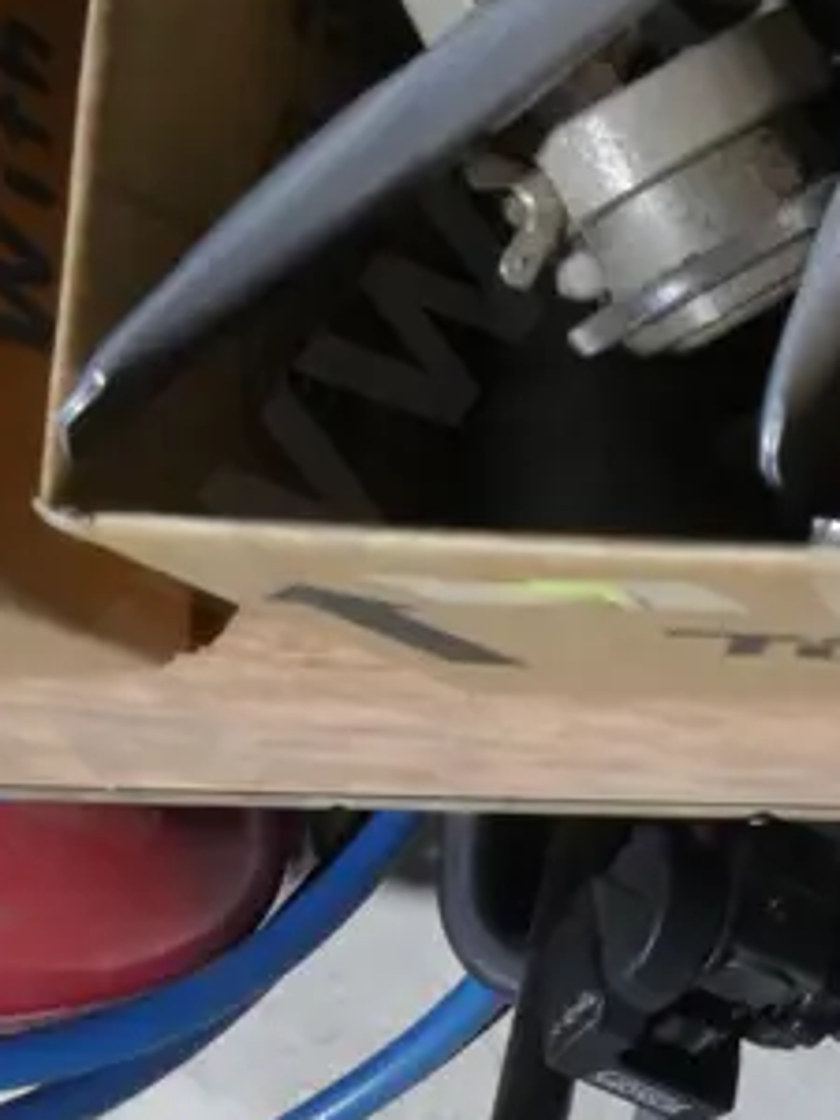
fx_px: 3980
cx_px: 1180
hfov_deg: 11.6
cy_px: -683
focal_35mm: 123
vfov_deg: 14.6
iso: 2500
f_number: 10
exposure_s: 1/60
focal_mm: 18
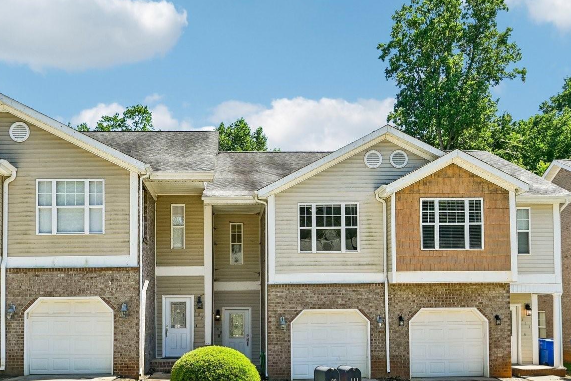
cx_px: 210
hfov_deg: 53.9
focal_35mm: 35
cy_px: 210
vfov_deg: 37.9
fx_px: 554
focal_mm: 19.5
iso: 100
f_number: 8
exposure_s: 1/400
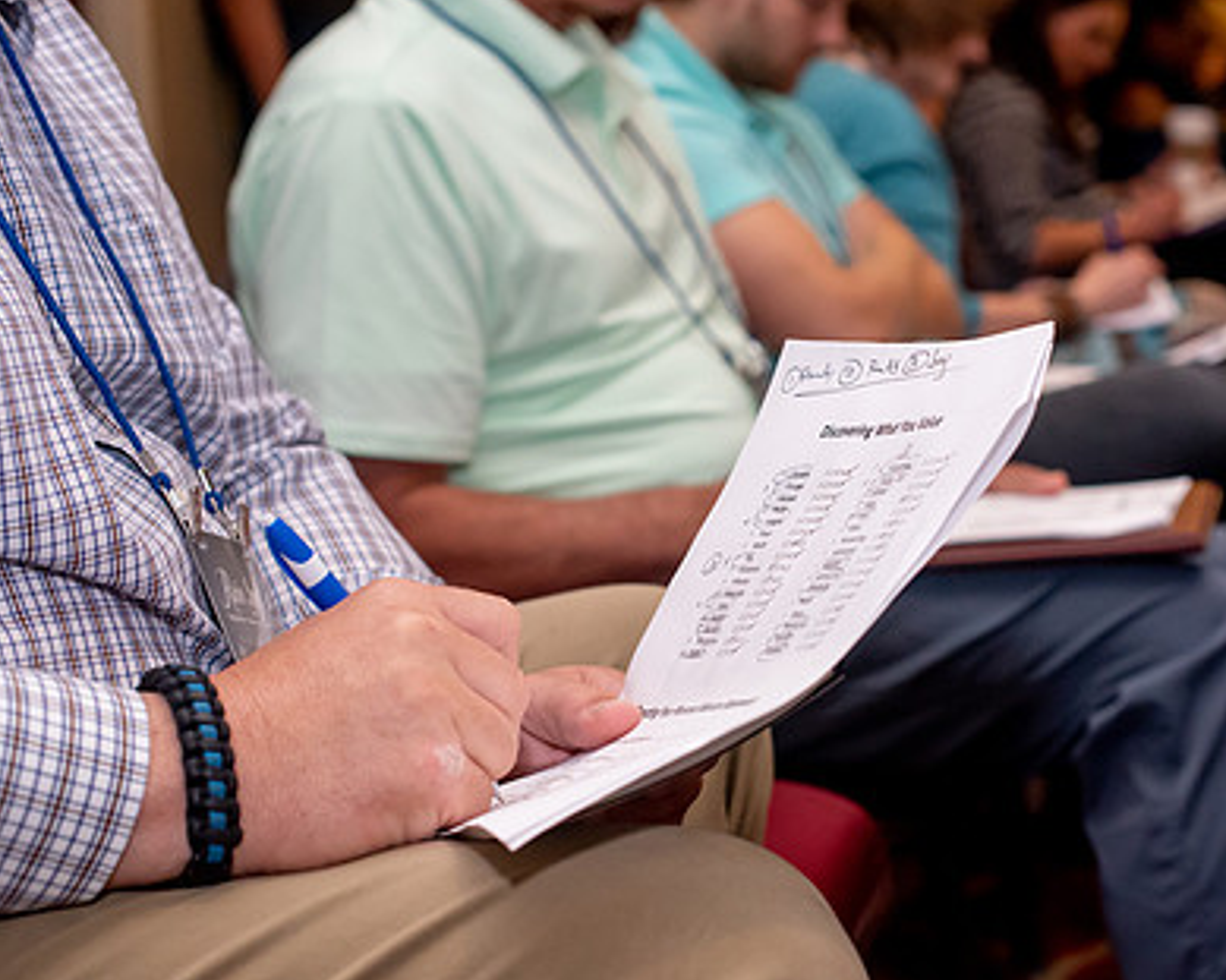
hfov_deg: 27.0
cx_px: 782
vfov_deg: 21.8
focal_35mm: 70
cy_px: 540
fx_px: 2539
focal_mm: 50
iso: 4000
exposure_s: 1/200
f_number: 5
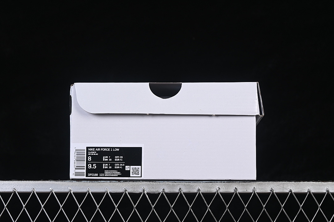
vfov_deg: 18.2
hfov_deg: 27.0
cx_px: 167
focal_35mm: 75
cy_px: 111
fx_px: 696
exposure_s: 1/80
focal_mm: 50
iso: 160
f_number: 8
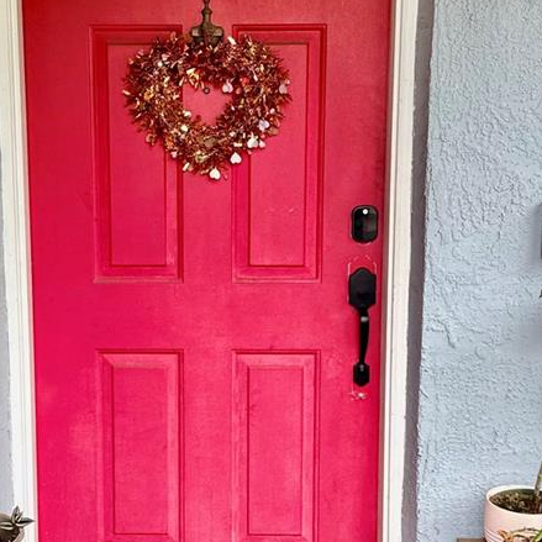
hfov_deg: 29.4
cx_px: 206
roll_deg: -0.3
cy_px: 274
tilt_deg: -8.3
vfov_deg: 29.6
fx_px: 1027
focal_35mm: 58
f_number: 1.78
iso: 100
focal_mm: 6.76
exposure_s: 1/121
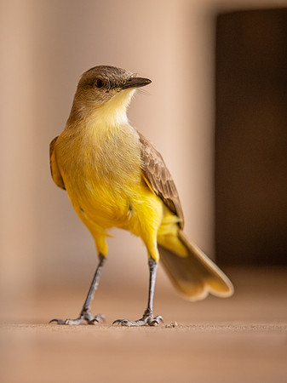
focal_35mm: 658
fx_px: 7277
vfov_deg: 3.0
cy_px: 191
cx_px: 30
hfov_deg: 2.3
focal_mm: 400
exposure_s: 1/1000
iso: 6400
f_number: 4.5
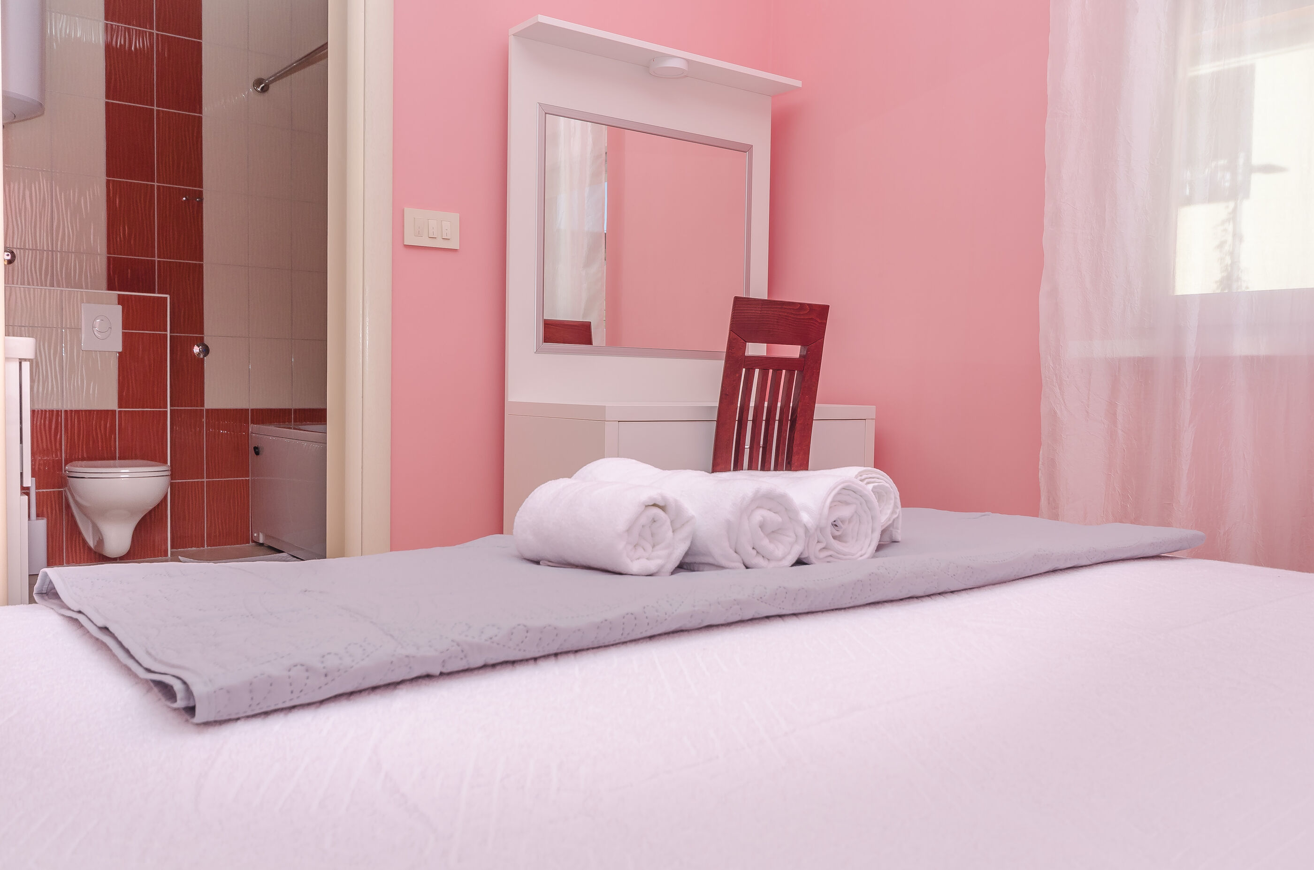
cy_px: 435
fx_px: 1093
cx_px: 657
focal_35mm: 30
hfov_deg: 62.0
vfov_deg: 43.4
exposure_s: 1/160
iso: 100
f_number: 9
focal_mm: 20
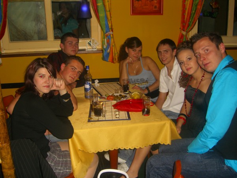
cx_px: 118
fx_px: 260
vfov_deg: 37.7
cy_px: 89
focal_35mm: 38
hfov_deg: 49.0
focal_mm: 7.9
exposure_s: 1/60
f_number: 2.8
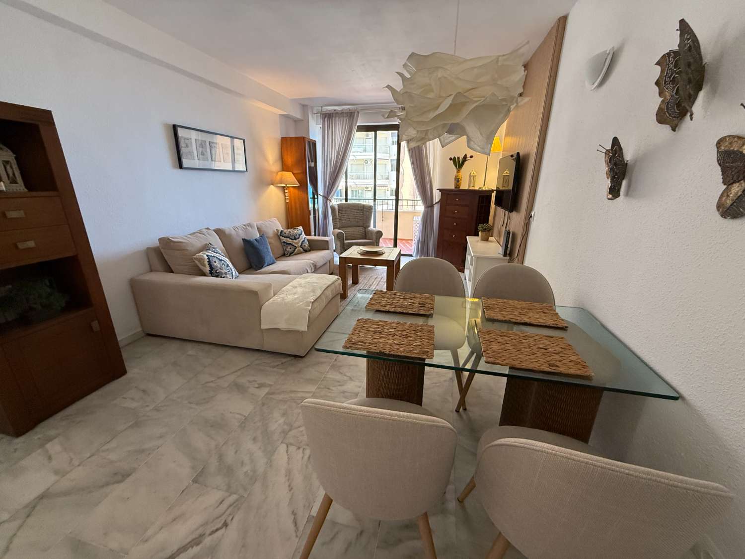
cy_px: 280
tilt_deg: -16.6
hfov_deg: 102.1
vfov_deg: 85.7
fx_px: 301
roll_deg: -0.6
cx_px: 372
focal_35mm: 14
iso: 250
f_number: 2.2
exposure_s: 1/100
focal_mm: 2.22
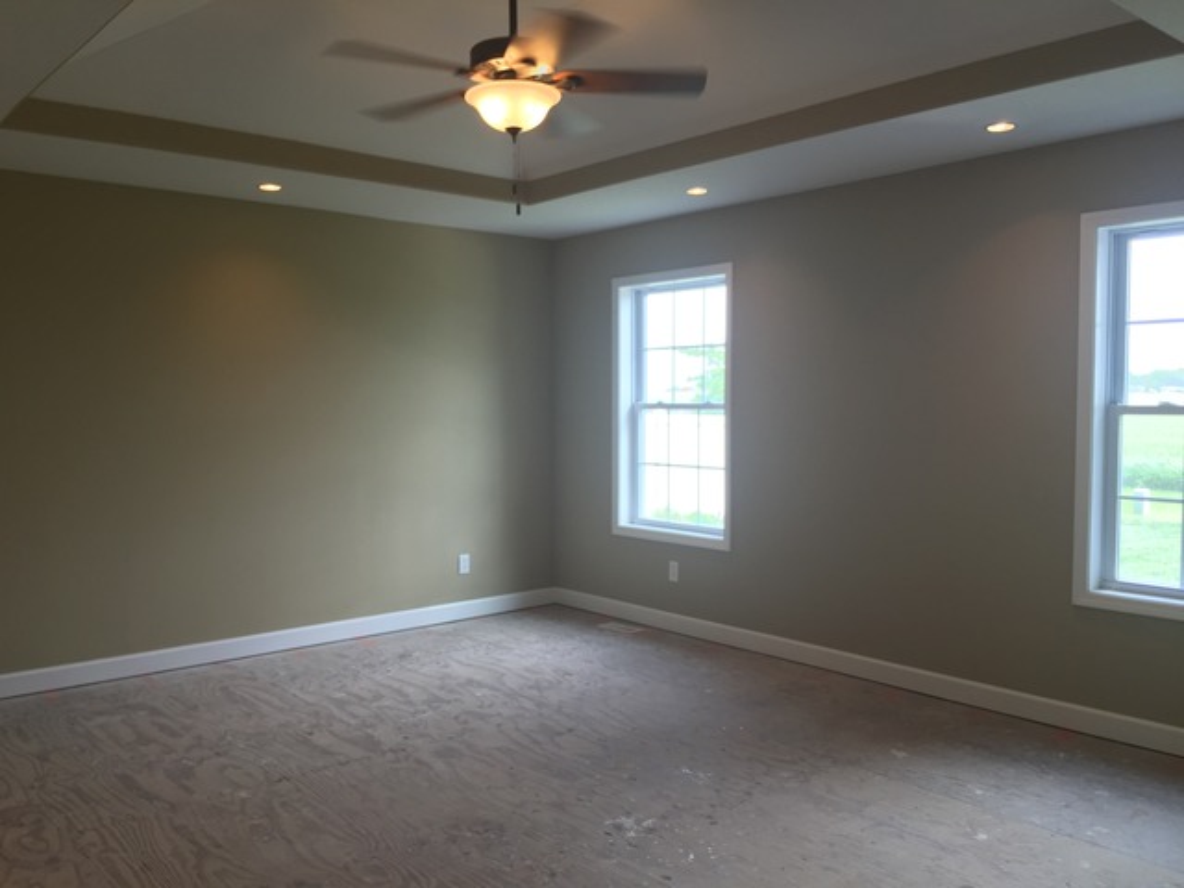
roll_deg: -0.3
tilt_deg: -3.2
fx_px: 992
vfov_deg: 48.2
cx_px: 592
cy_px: 444
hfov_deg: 61.7
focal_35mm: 29
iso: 32
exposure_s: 1/40
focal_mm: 4.15
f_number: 2.2
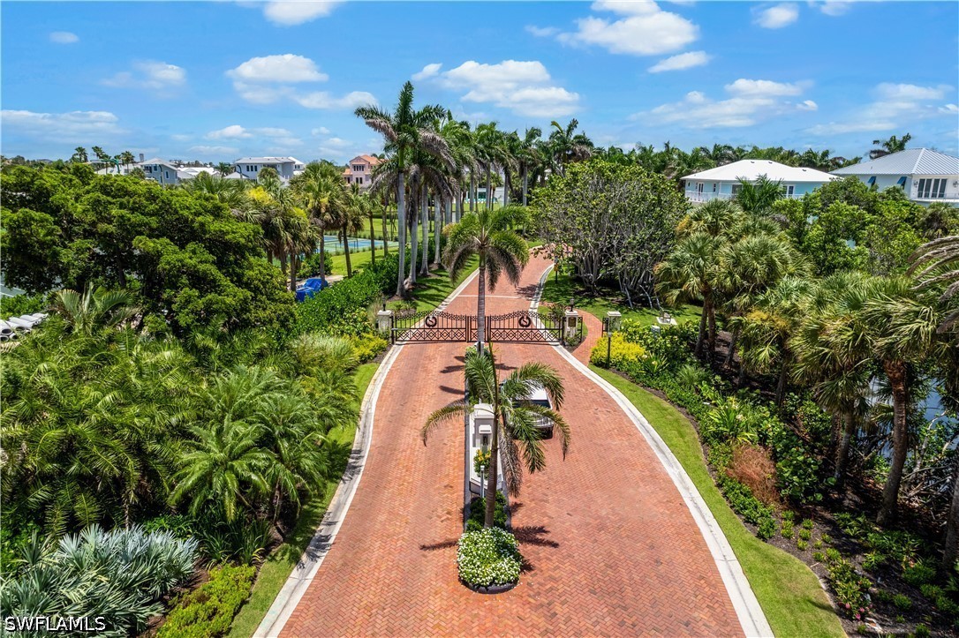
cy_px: 319
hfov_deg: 78.6
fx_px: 586
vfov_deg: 57.2
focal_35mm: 22
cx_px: 480
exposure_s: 1/2000
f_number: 2.8
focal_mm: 8.38
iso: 100
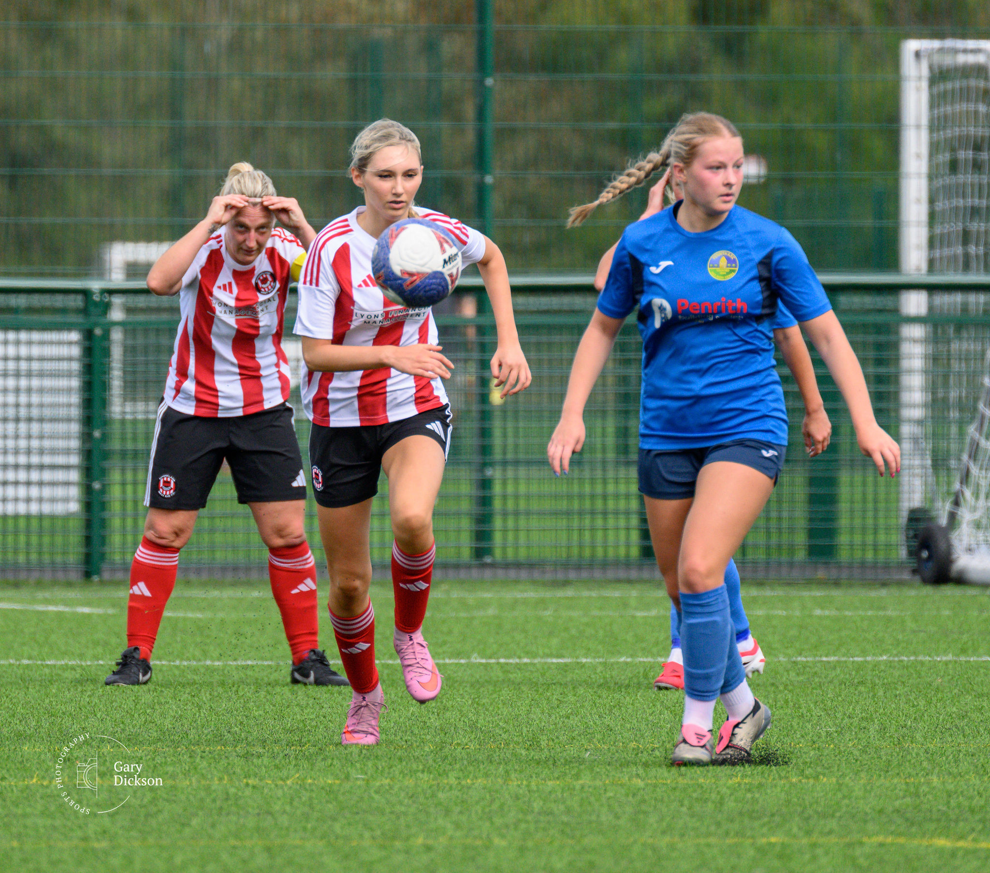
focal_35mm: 841
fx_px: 25647
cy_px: 222
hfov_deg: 2.2
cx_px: 409
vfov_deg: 1.9
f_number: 5.6
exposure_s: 1/1600
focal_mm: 400
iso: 720
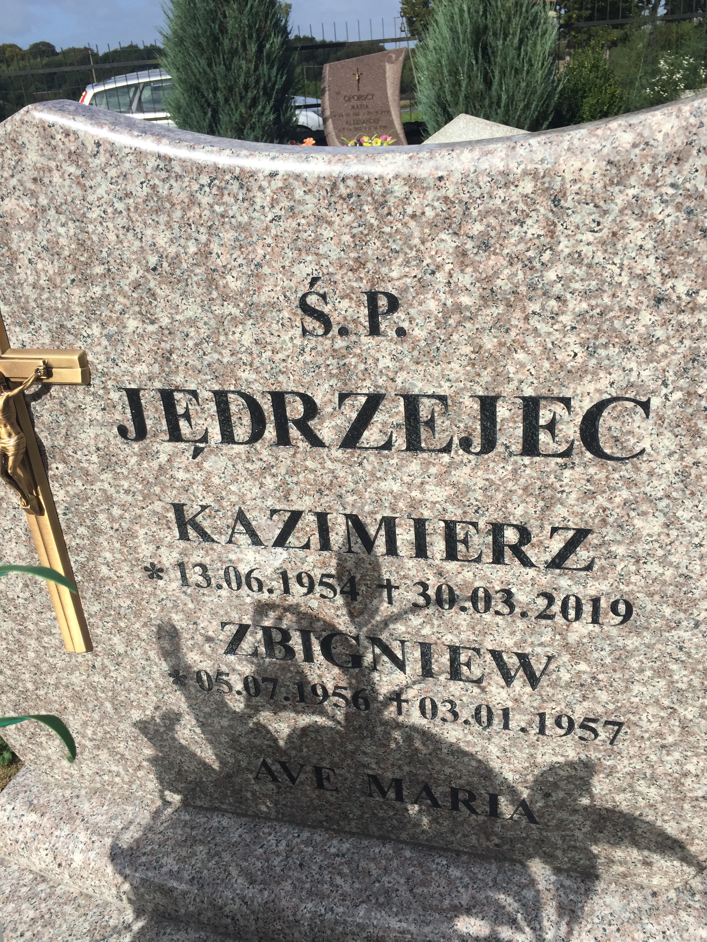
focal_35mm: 29
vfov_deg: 61.7
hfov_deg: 48.2
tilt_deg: -24.5
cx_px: 354
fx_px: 790
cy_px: 471
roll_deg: +4.9
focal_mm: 4.15
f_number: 2.2
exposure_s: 1/2639
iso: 32
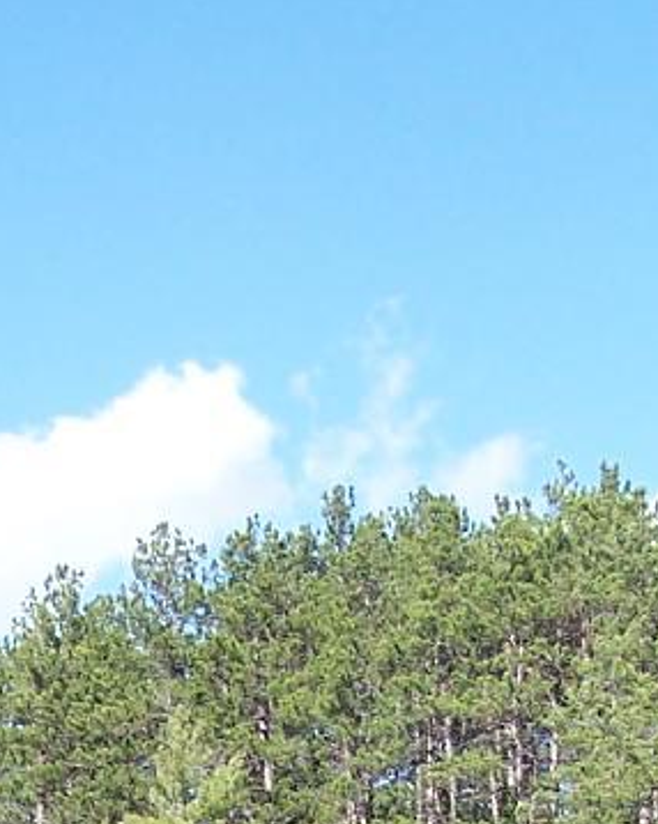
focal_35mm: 149
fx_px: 3630
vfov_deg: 11.9
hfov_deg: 10.4
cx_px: 283
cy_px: 1488
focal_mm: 6.7
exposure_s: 1/640
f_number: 2.8
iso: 80
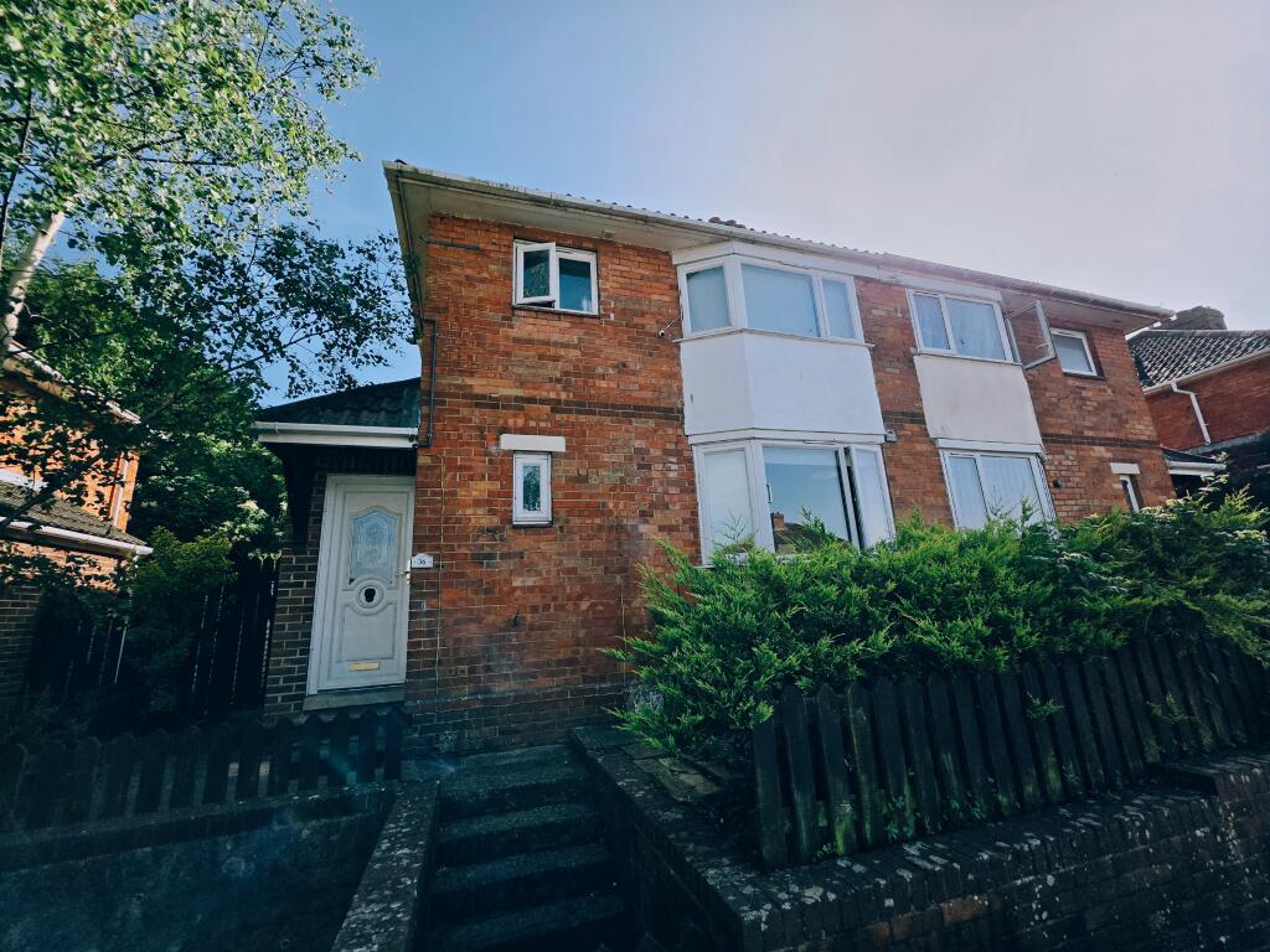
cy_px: 476
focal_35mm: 13
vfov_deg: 89.9
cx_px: 635
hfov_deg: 106.2
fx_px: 477
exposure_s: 1/3333
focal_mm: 2.2
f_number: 1.9
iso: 32
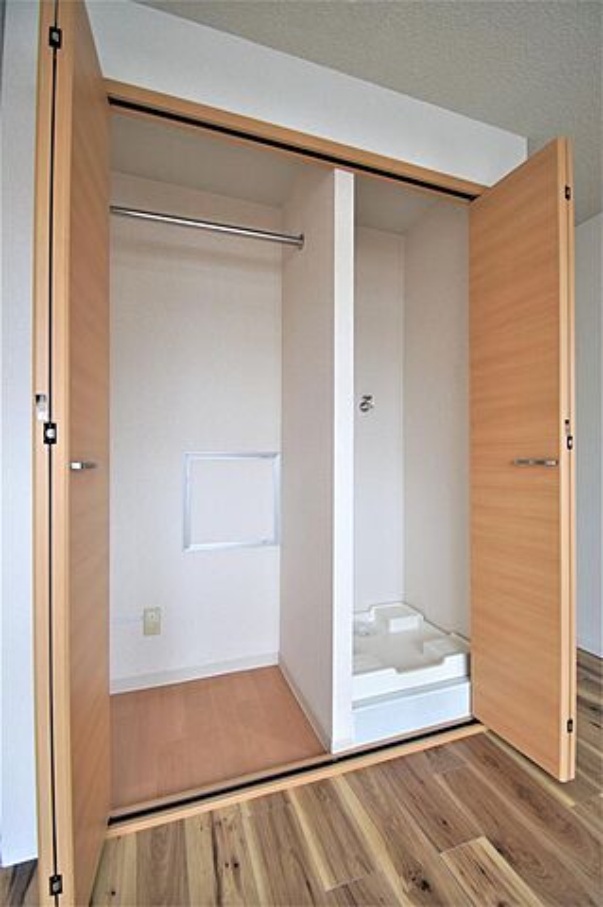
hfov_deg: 77.2
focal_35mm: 15
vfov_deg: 100.4
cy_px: 454
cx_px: 302
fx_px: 378
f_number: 4.5
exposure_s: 1/40
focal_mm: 10
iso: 100
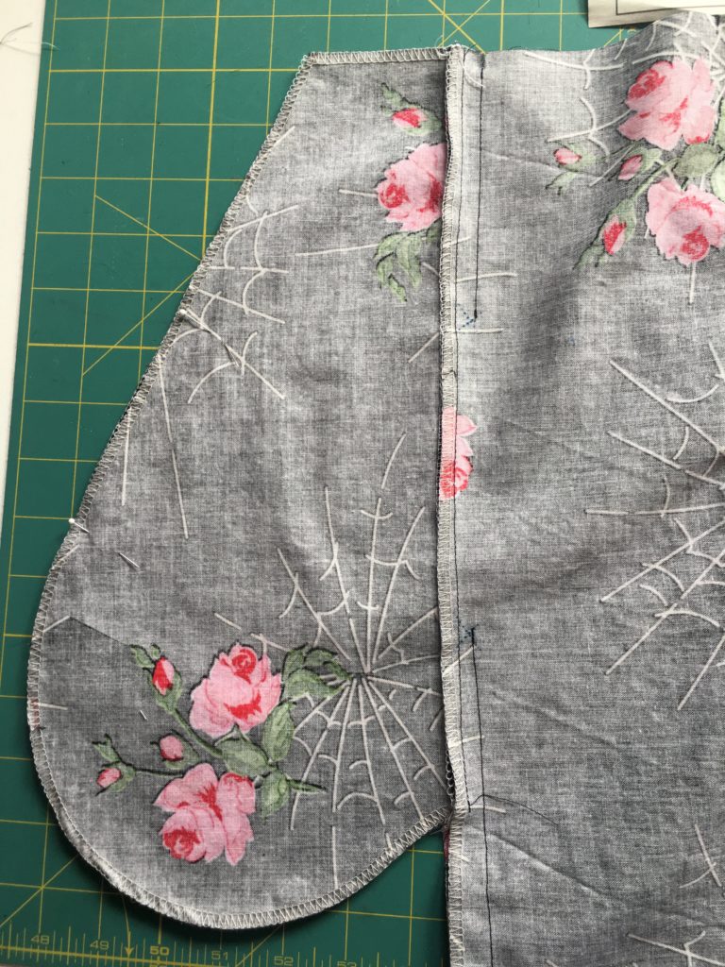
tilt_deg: -82.7
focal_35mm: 29
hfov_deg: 48.2
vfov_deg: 61.7
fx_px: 810
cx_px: 362
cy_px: 484
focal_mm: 4.15
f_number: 2.2
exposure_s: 1/120
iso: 40
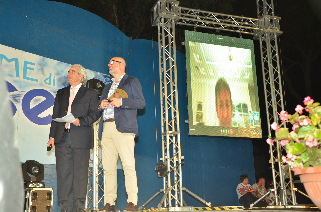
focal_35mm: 45
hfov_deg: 43.7
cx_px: 160
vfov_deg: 29.7
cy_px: 106
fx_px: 400
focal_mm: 30
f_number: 4.2
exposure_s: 1/100
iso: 800
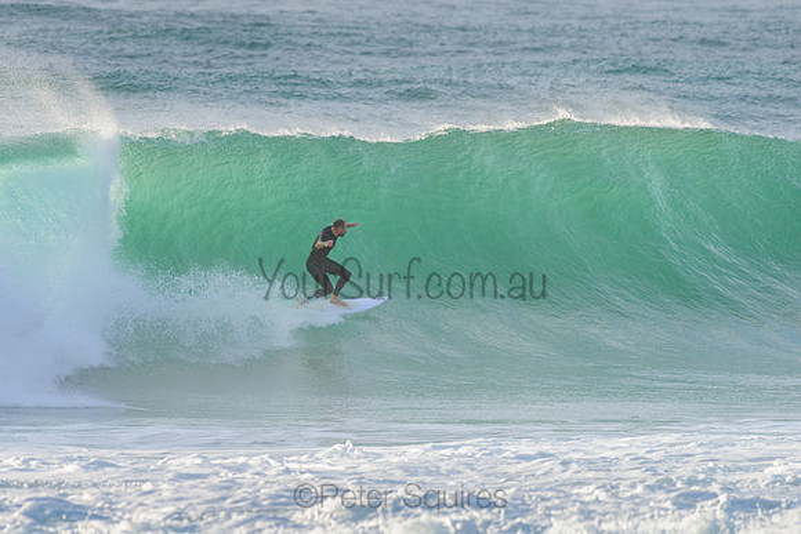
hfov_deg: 3.4
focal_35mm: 612
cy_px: 257
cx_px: 311
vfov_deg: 2.2
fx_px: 13626
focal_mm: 500
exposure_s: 1/2000
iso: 640
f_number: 5.6
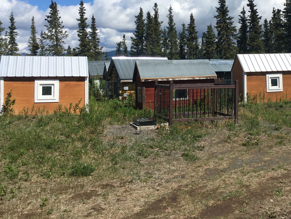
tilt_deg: +2.3
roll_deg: -1.4
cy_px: 59
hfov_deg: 38.0
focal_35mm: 49
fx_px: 412
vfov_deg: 29.3
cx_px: 215
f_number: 2.2
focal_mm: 4.15
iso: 25
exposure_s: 1/1876
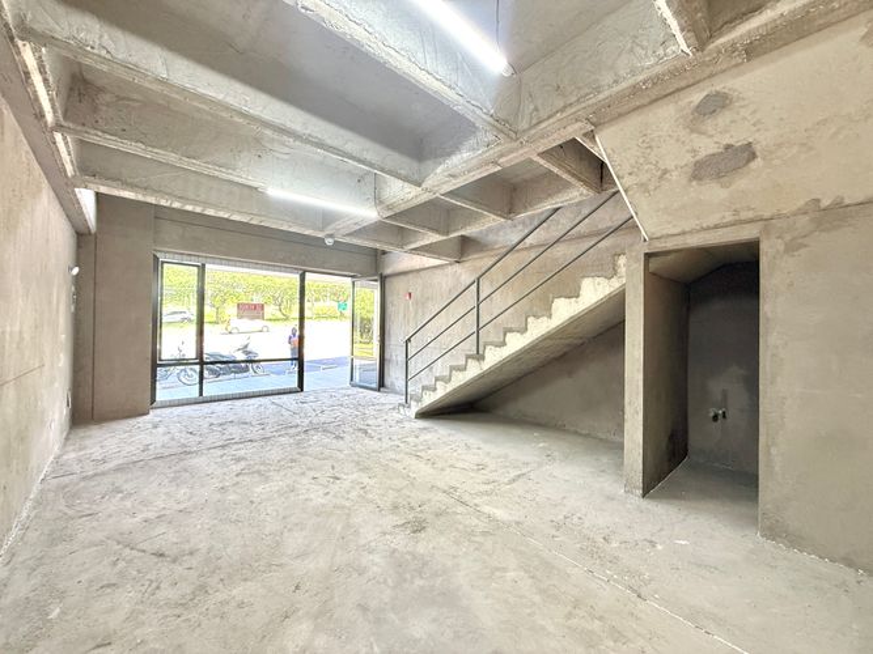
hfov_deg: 102.1
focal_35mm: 14
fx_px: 353
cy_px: 327
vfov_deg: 85.7
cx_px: 436
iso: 500
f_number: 2.2
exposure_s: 1/60
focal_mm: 2.22
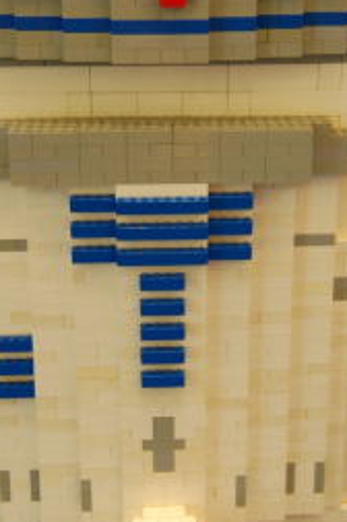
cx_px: 185
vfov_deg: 26.6
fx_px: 1102
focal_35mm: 76
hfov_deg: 17.9
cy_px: 190
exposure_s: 1/20
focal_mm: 20
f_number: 4
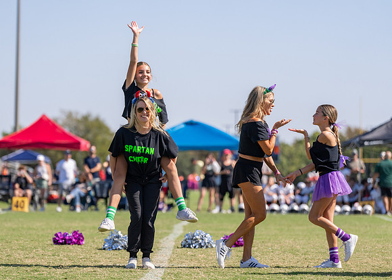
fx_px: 1837
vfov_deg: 8.7
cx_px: 153
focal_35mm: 165
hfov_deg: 12.2
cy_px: 156
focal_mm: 136
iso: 320
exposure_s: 1/6400
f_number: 2.8
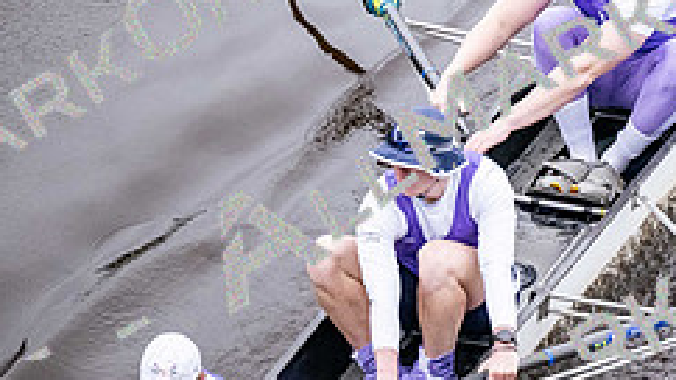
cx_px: 785
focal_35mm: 502
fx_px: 8996
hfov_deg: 4.3
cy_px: -119
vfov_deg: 2.4
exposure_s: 1/2000
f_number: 2.8
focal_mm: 200
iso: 3600
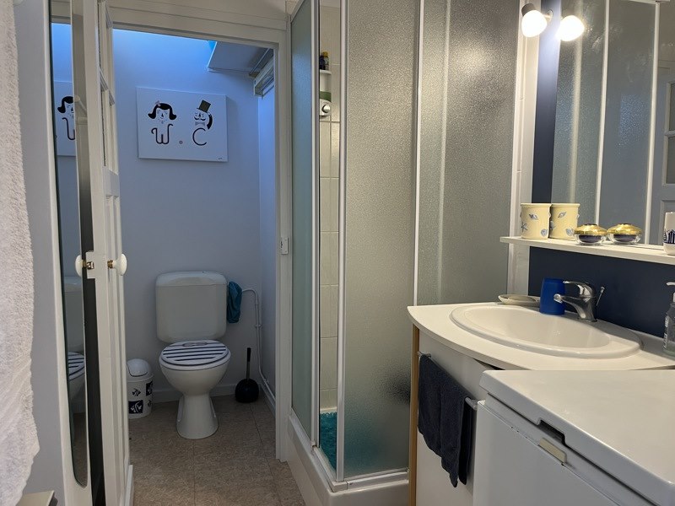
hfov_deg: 67.3
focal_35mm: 26
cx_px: 338
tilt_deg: -5.9
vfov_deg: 53.1
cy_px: 253
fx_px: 507
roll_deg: -0.3
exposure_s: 1/50
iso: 100
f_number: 1.6
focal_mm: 5.1
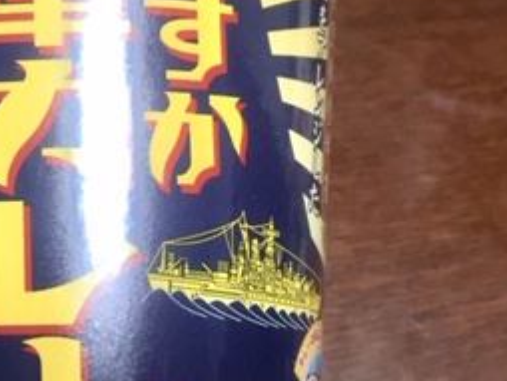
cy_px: 142
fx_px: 1070
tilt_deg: -67.6
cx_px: -44
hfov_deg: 24.9
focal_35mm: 73
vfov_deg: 20.2
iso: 100
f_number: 2.2
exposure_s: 1/30
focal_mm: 4.15
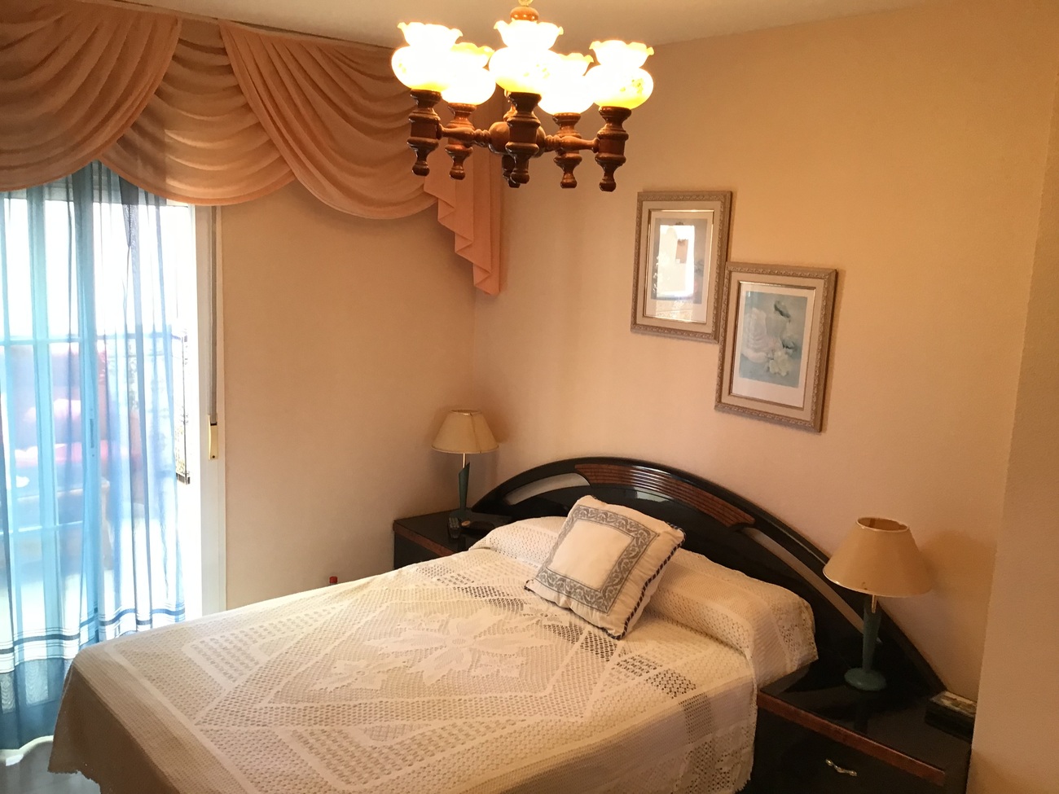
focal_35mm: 31
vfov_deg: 45.4
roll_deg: -0.7
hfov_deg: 58.4
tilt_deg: -8.6
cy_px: 397
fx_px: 948
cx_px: 530
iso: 50
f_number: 2.4
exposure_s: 1/33
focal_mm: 3.3
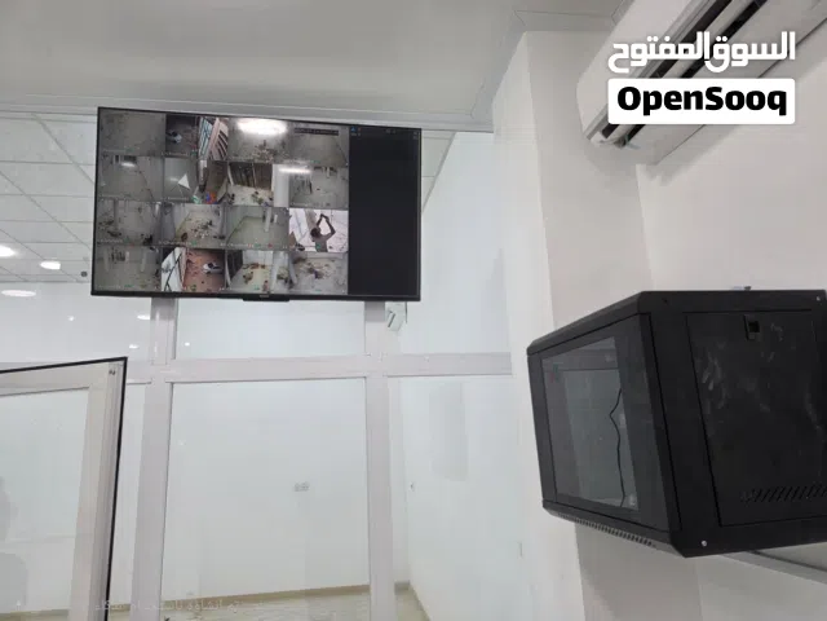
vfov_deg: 58.9
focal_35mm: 23
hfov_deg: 73.9
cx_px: 414
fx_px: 549
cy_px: 310
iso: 80
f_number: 1.7
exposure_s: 1/101
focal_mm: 6.3
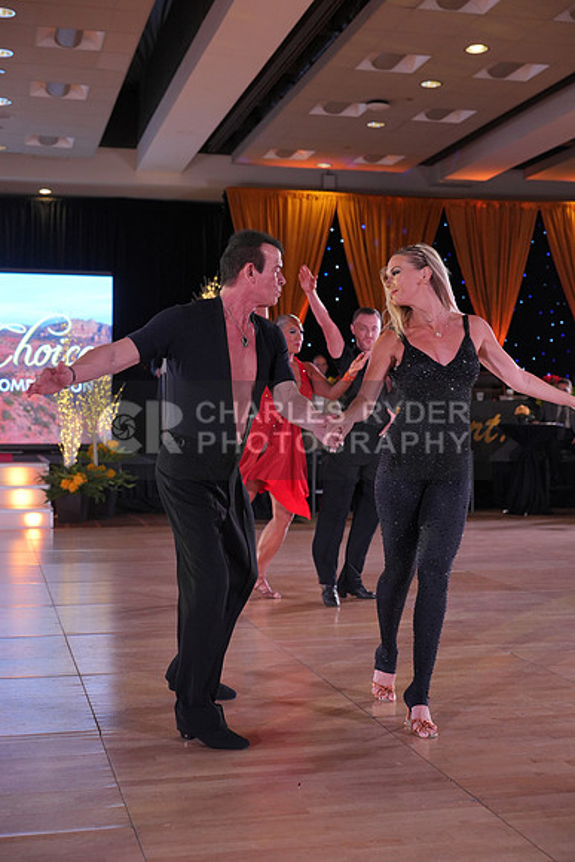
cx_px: 288
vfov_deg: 39.6
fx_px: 1197
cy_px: 431
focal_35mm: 50
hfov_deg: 27.0
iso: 1250
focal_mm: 50
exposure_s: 1/400
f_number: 4
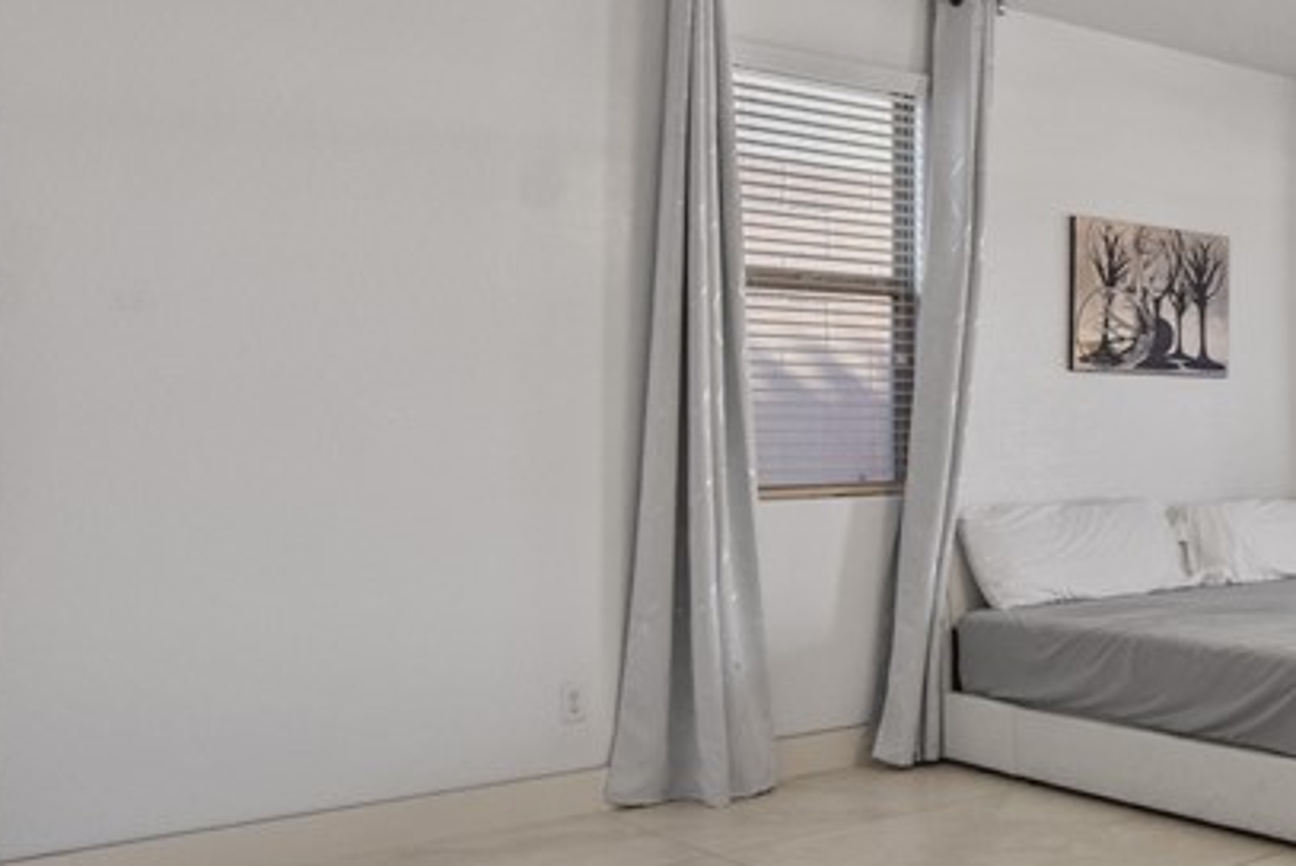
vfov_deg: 33.5
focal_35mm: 40
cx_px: 1532
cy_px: 436
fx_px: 1441
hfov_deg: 37.5
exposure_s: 1/20
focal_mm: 10
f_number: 8
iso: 400
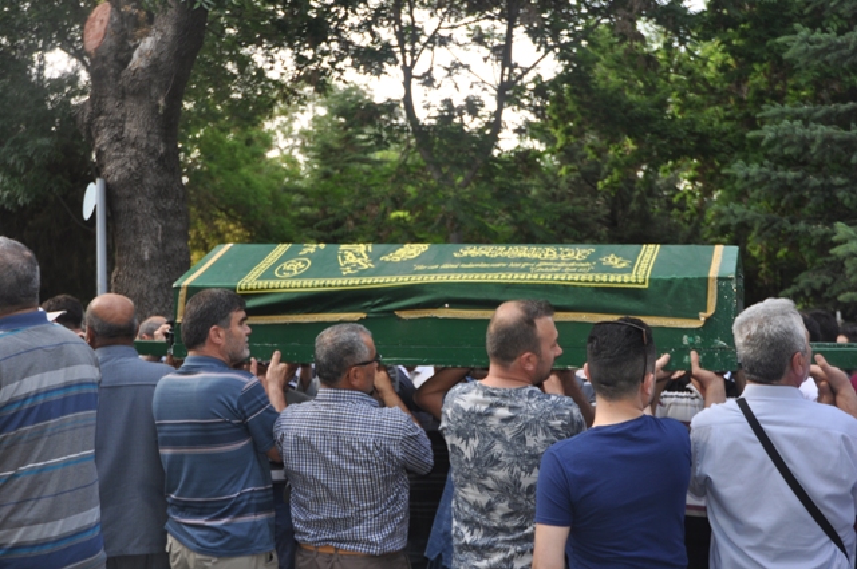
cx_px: 428
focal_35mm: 40
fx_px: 963
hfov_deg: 48.0
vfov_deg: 32.9
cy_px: 284
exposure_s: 1/200
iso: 200
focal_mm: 27
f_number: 4
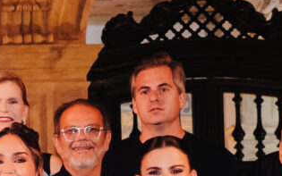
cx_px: -107
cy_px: 221
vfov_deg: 6.8
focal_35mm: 192
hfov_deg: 10.6
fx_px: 1476
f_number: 5.6
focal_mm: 29
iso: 3200
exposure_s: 1/125
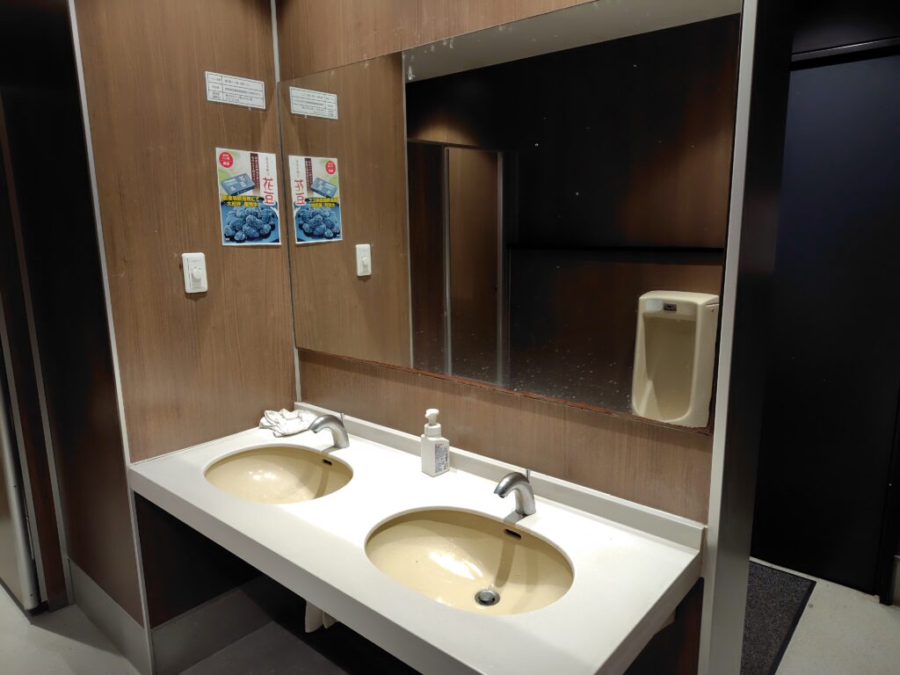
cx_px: 450
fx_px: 598
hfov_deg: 73.9
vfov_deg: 58.9
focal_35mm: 23
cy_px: 338
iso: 336
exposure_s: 1/60
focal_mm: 5.6
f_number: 1.9
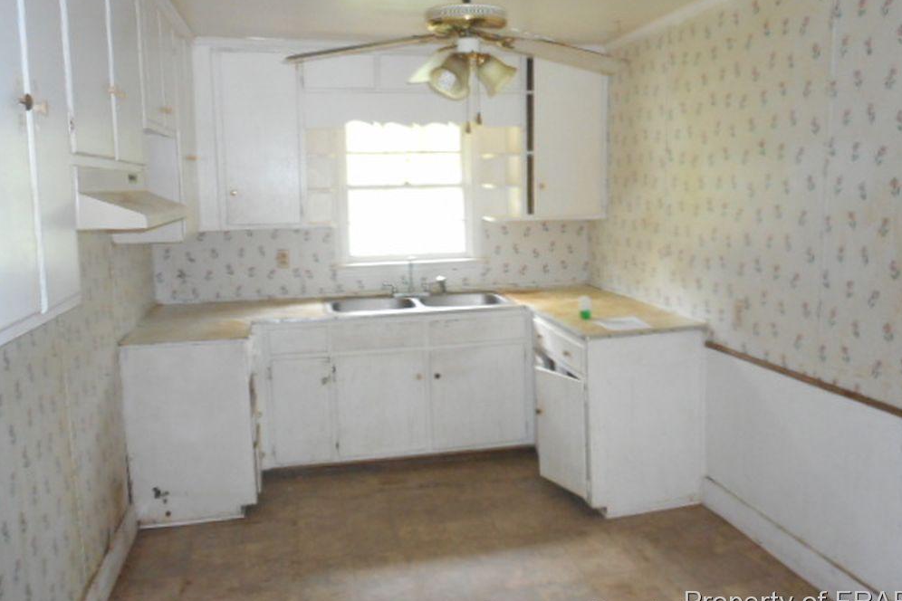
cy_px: 279
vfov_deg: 42.3
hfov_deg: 60.3
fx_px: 777
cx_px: 462
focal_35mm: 31
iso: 500
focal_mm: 5.2
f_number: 4
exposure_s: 1/25
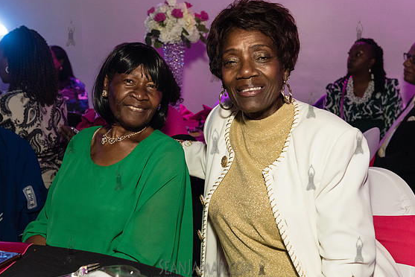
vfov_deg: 28.6
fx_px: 542
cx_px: 201
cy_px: 160
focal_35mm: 47
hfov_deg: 41.9
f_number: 4.5
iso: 4000
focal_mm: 40
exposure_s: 1/200
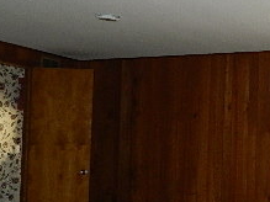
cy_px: 150
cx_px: 301
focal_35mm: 73
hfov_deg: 24.8
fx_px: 569
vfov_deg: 20.0
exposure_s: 1/30
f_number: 3.1
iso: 280
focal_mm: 4.5
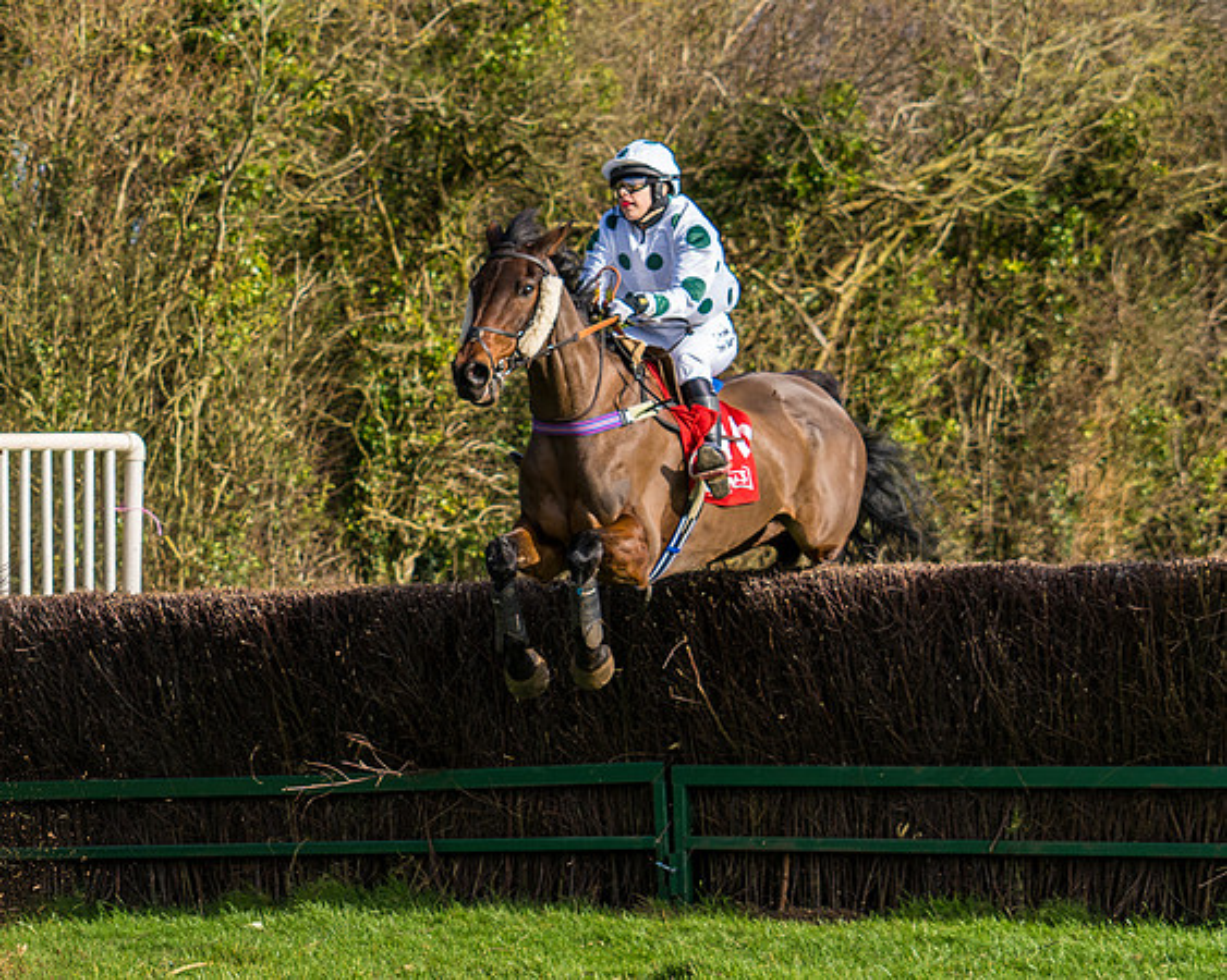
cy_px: 571
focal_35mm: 155
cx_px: -120
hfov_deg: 12.2
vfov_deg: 10.0
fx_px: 5628
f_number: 4
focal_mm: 70
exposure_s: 1/1250
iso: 200
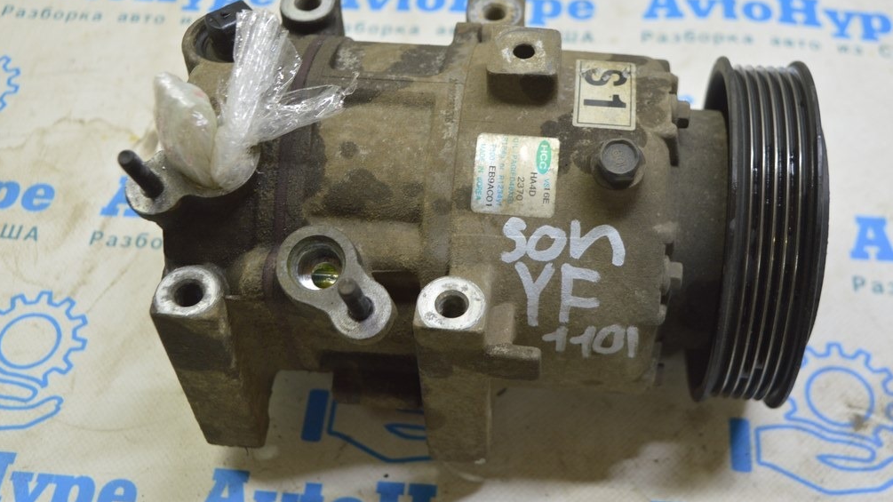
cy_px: 222
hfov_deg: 42.9
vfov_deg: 24.9
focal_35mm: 48
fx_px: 1136
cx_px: 452
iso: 400
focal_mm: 30
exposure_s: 1/20
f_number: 5.6
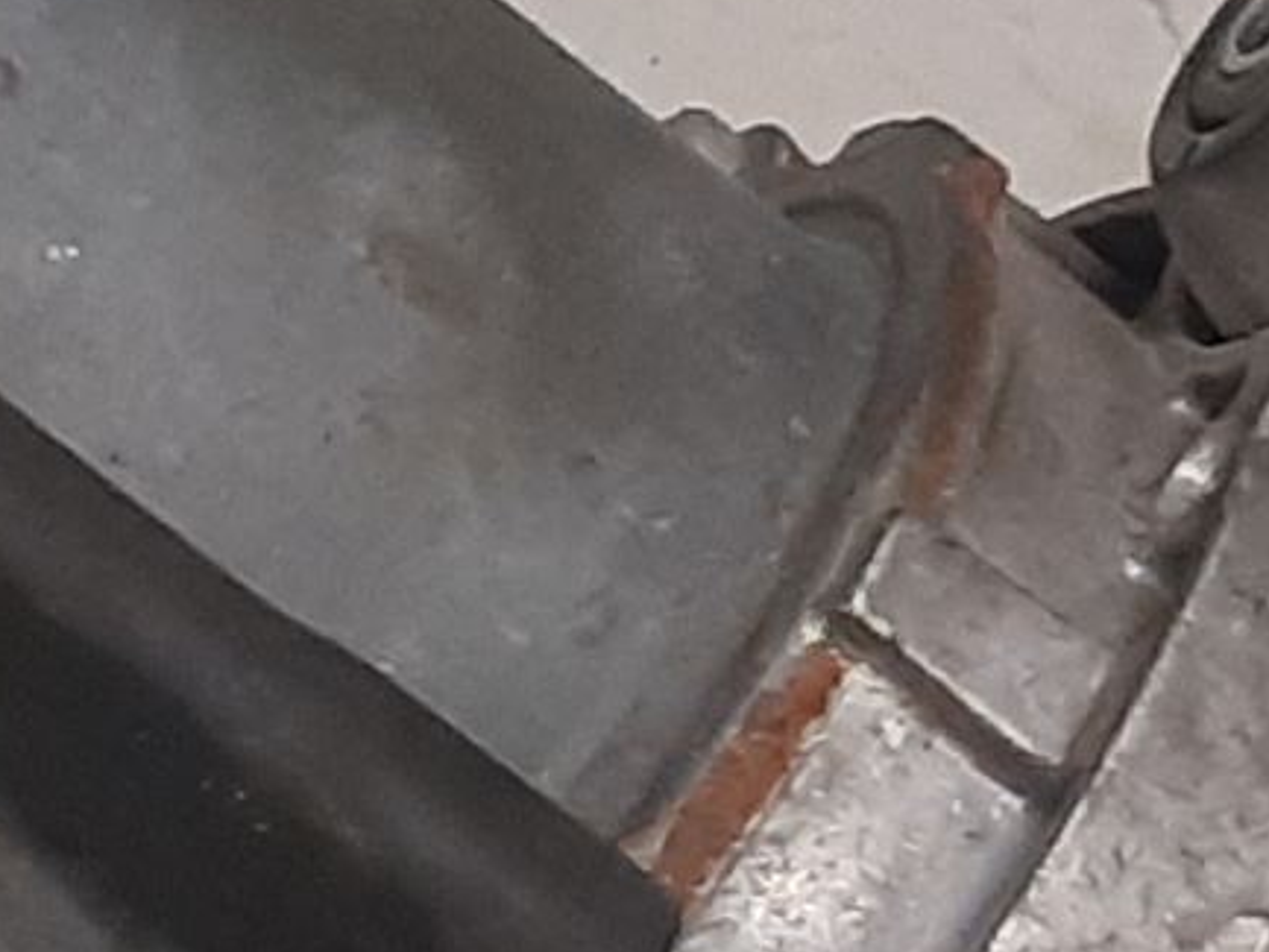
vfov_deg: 12.0
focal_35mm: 123
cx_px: -366
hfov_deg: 15.3
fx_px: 4510
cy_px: 659
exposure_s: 1/50
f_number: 1.7
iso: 160
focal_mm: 3.93
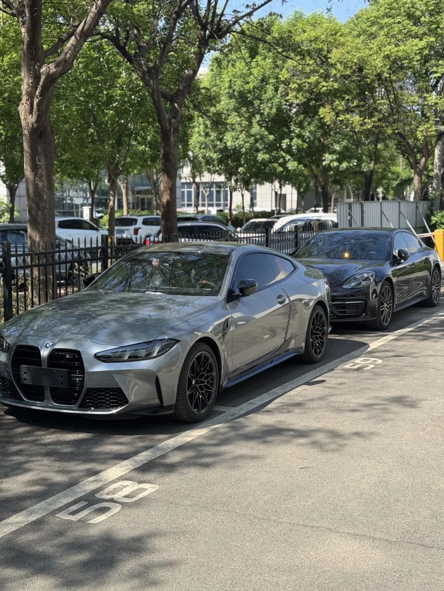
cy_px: 296
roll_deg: +1.0
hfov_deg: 30.3
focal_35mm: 48
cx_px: 222
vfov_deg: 39.7
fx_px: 821
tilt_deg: -4.0
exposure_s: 1/1597
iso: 64
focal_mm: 6.76
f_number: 1.78
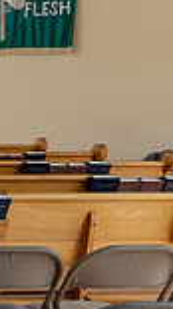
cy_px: 176
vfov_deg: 19.5
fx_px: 899
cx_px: -396
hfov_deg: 8.6
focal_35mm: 110
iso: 100
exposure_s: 1/40
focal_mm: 28
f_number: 3.5
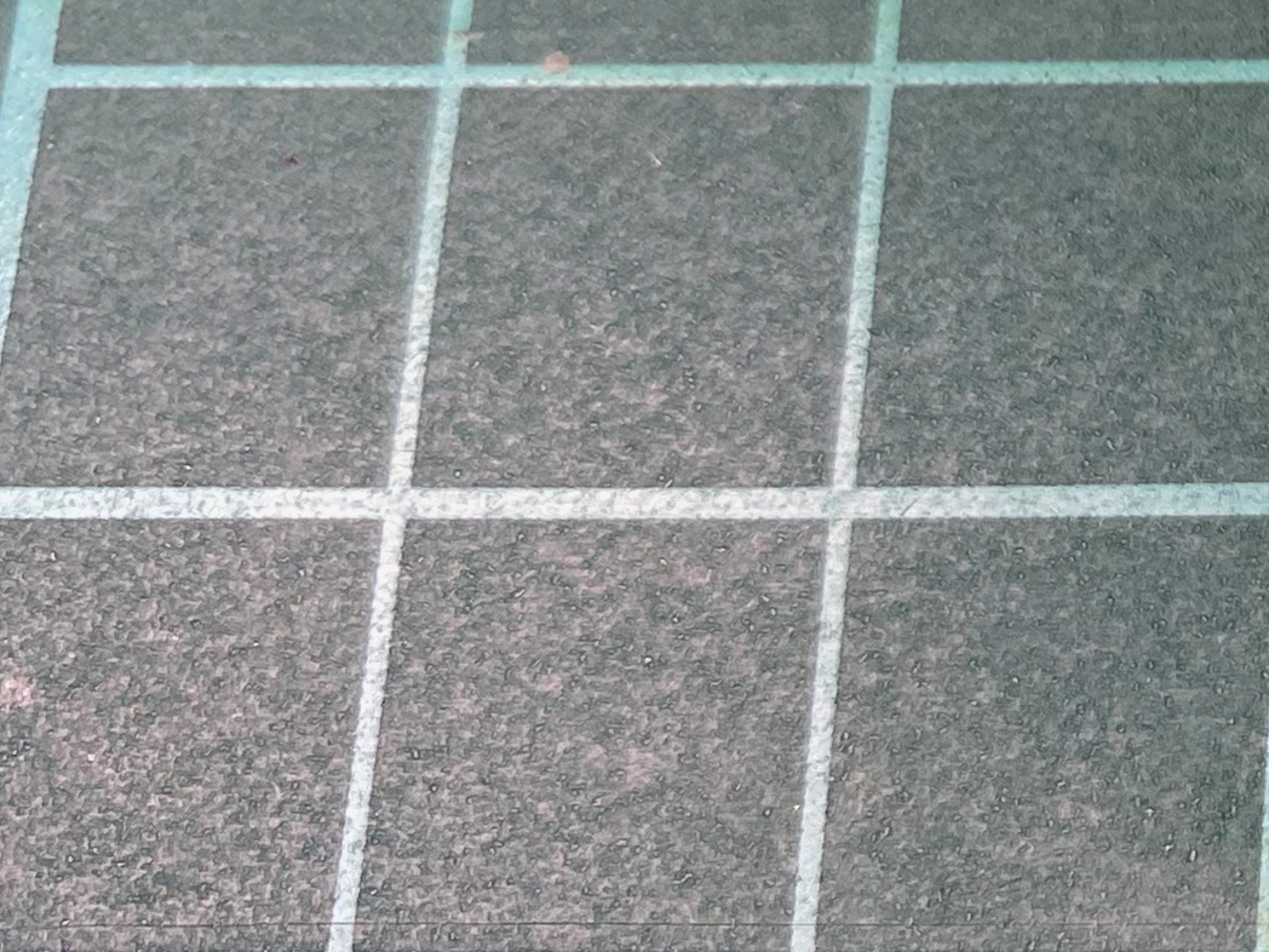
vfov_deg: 14.4
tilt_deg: -68.3
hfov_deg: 17.3
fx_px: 3666
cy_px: -166
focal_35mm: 100
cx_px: 2014
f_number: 1.8
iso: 80
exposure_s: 1/100
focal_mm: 4.25
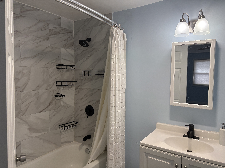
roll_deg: +0.2
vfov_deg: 53.1
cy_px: 84
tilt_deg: -3.0
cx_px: 112
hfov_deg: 67.3
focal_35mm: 26
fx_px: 169
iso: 160
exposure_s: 1/120
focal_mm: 5.96
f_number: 1.6
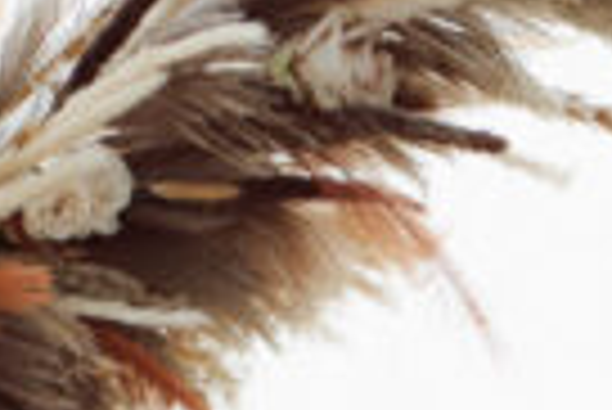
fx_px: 8152
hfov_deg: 4.3
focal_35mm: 479
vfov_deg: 2.9
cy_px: 991
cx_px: 1138
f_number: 2.2
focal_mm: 85
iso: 160
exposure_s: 1/1000
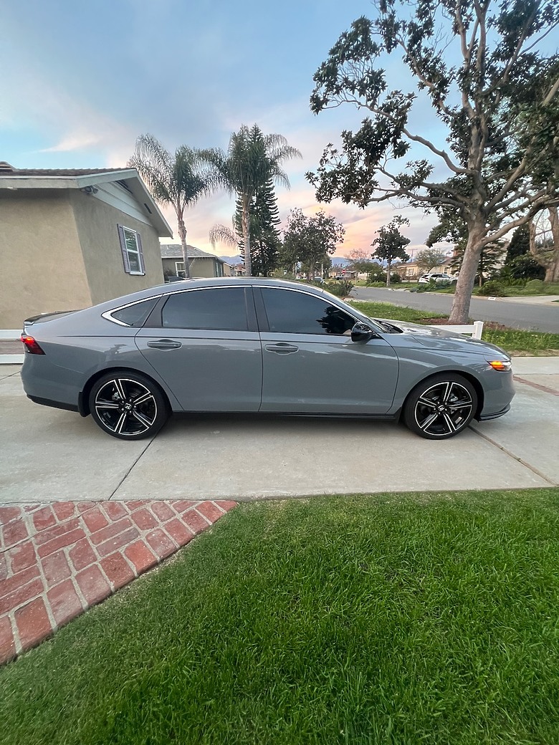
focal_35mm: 13
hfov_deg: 89.9
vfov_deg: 106.2
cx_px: 280
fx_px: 280
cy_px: 372
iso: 250
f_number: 1.8
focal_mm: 1.57
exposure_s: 1/60
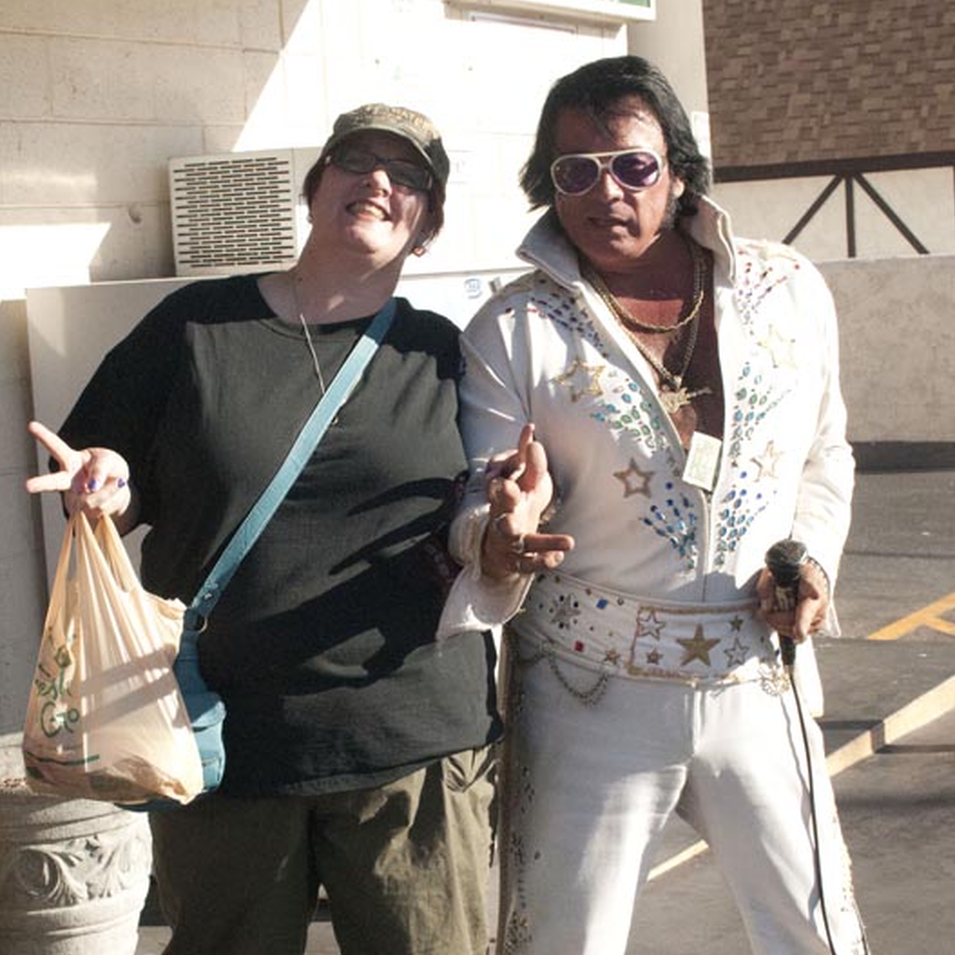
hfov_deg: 25.5
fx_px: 2111
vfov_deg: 25.4
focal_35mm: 68
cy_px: 636
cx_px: 479
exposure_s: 1/640
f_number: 13
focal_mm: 35
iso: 3200
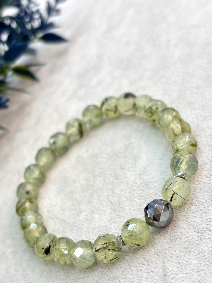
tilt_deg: -33.5
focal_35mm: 64
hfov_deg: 22.9
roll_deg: +40.5
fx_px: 523
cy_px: 167
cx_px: 93
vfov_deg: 30.2
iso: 40
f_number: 1.6
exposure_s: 1/50
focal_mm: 5.96
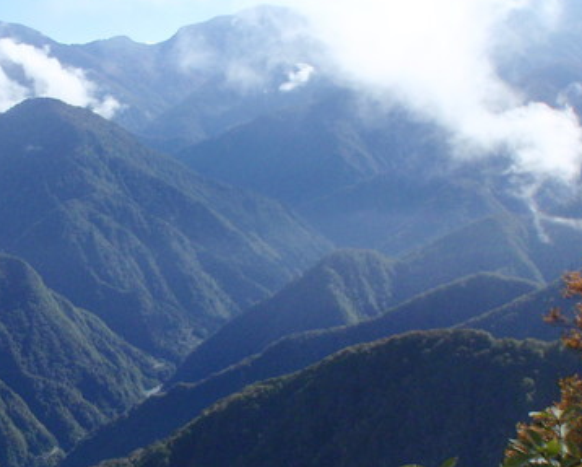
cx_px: 60
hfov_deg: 29.7
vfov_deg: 24.9
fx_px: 1052
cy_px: 295
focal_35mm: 61
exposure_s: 1/640
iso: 64
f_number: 4
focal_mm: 5
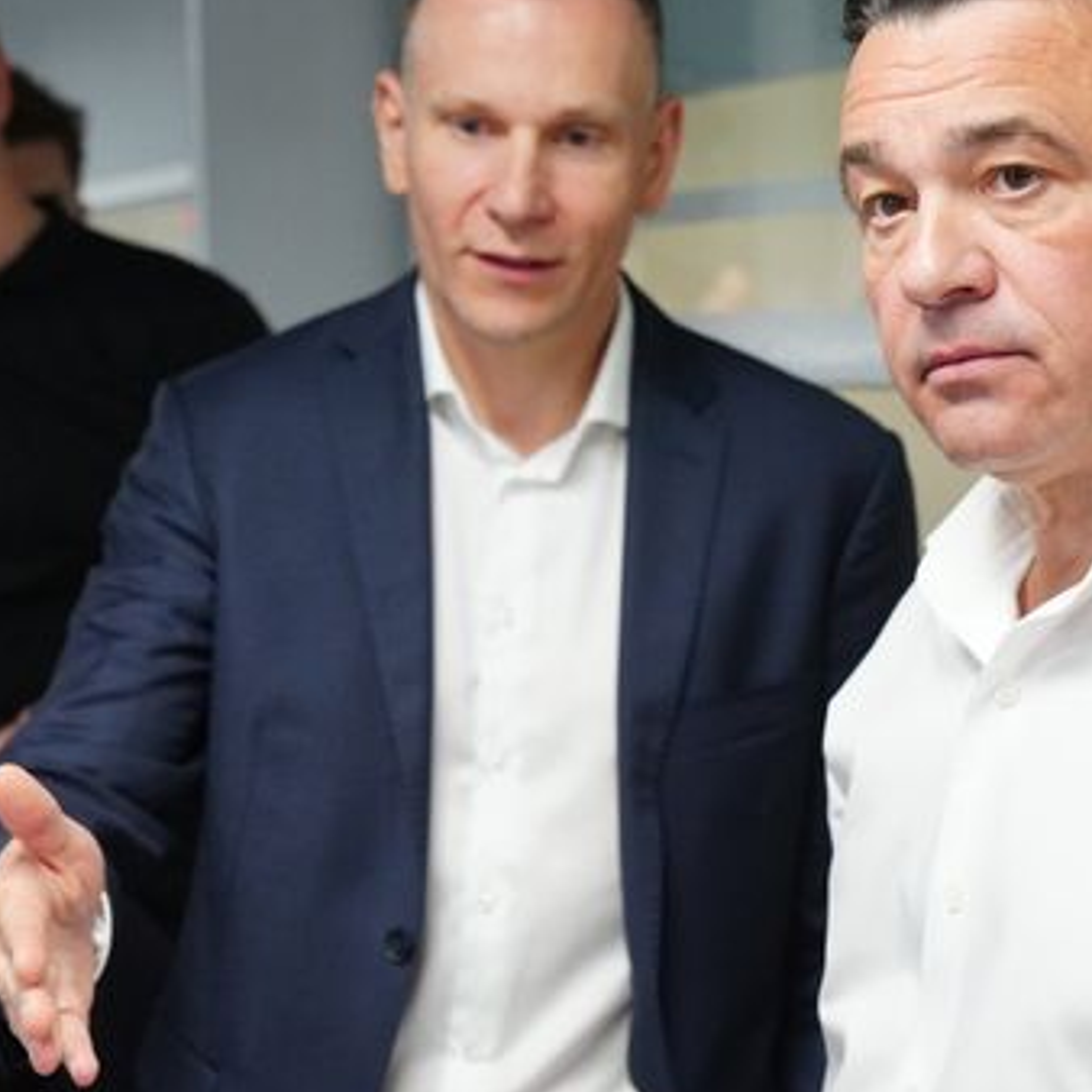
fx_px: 3141
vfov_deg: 19.7
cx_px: 573
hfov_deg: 19.7
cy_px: 481
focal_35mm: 88
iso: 4000
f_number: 4.5
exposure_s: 1/500
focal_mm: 50
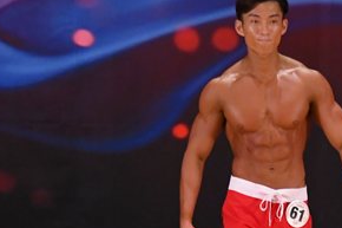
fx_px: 6086
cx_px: 278
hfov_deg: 3.2
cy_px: 209
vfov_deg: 2.1
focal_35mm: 641
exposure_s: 1/400
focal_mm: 160
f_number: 5.6
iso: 3200
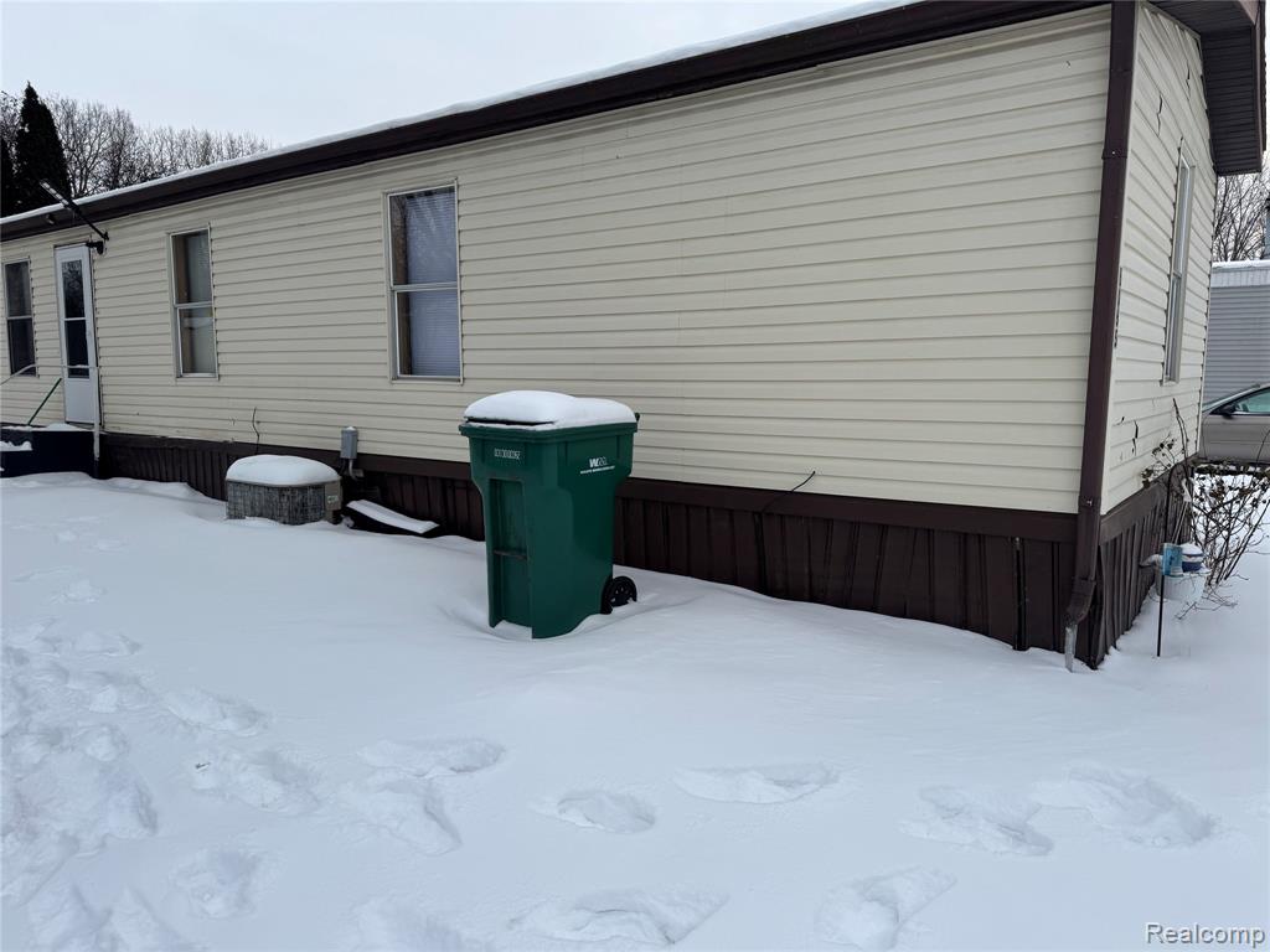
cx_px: 635
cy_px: 476
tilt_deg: -8.2
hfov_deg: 71.6
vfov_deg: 56.8
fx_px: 881
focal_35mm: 24
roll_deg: +0.1
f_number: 1.78
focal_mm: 6.76
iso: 80
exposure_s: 1/454
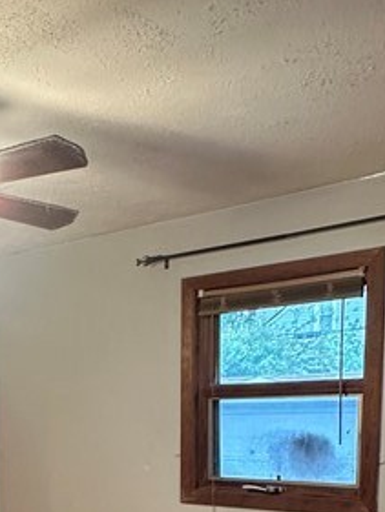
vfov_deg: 34.3
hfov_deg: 27.6
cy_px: 507
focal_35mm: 51
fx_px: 756
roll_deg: +1.6
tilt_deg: -7.5
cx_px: 40
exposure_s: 1/60
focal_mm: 2.22
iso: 320
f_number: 2.2
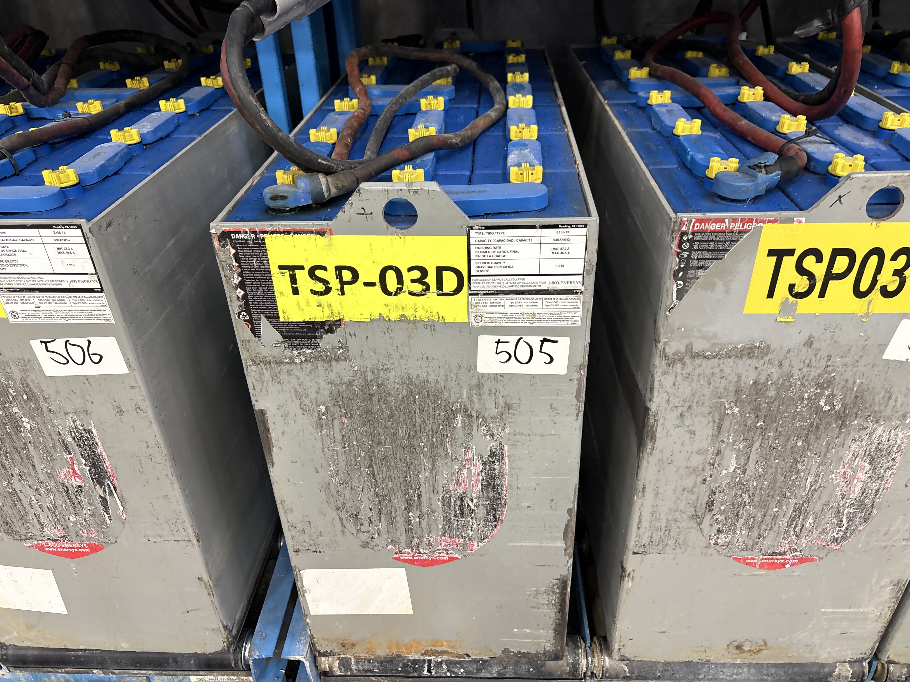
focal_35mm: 26
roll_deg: +2.6
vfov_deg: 53.1
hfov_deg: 67.3
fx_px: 683
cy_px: 341
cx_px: 455
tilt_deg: -32.3
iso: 160
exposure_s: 1/60
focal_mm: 5.96
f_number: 1.6
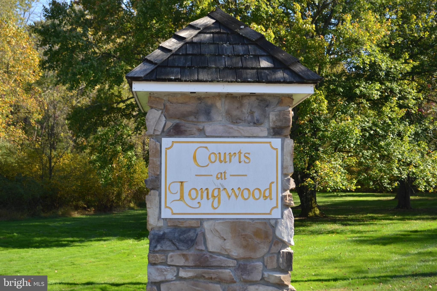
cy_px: 146
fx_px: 637
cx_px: 218
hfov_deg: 37.9
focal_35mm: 52
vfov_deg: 25.7
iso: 100
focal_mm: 35
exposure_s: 1/125
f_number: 5.6
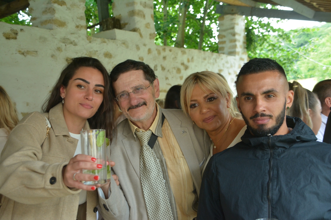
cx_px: 166
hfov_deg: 43.6
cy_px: 110
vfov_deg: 29.9
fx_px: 414
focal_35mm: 45
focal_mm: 30
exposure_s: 1/30
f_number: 4.2
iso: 900
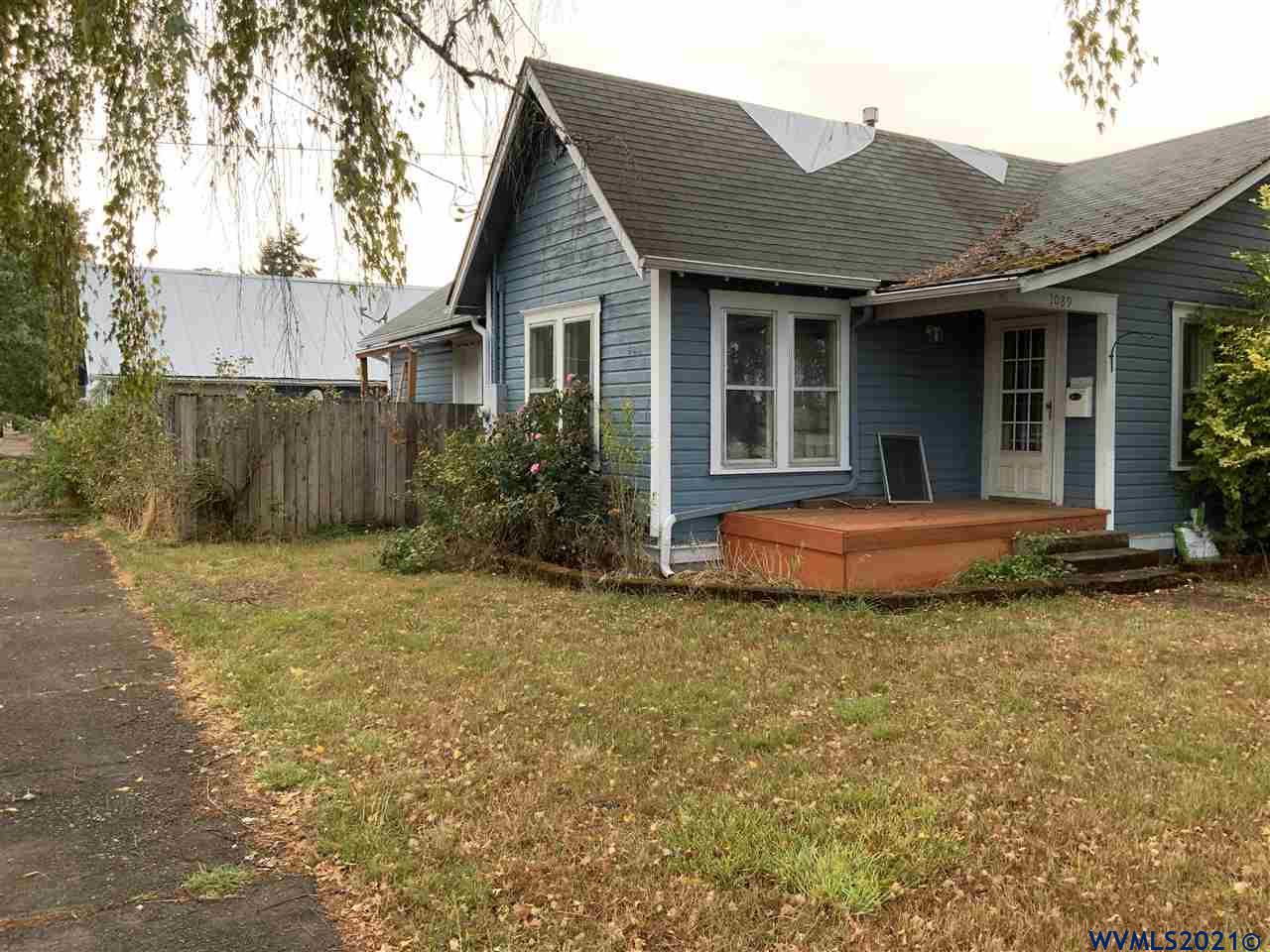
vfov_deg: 48.2
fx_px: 1064
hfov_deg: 61.7
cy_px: 476
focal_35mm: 29
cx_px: 635
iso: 40
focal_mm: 3
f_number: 1.8
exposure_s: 1/122
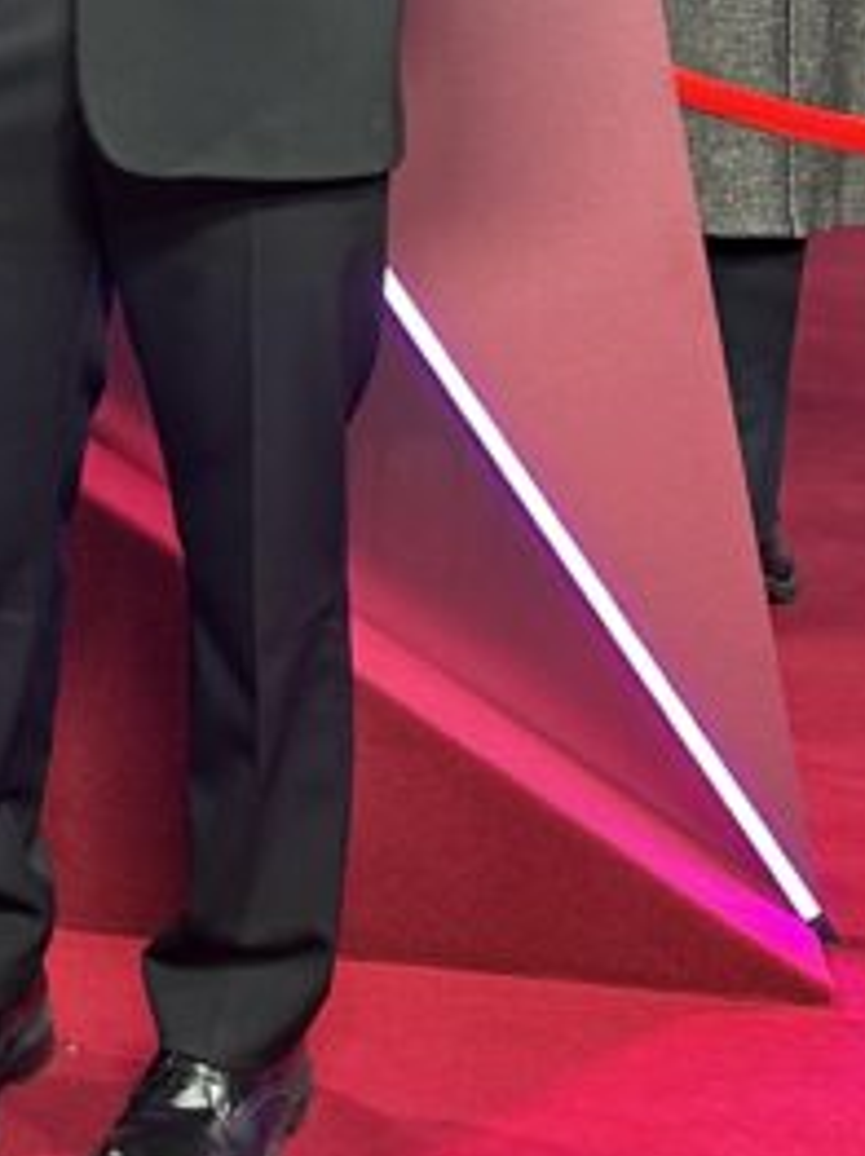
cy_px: -185
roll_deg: -0.6
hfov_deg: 12.9
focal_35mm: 110
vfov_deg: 17.2
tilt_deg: -5.3
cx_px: -327
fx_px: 3671
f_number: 1.78
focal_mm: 6.86
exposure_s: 1/75
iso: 160
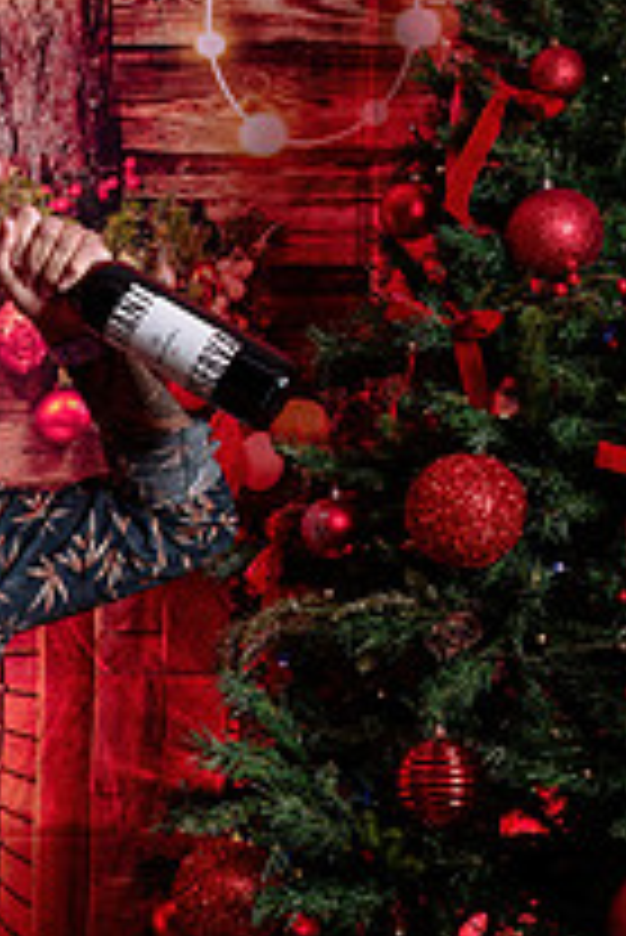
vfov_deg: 23.0
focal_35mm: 88
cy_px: 606
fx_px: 2291
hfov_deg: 14.2
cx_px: -414
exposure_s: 1/125
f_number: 4
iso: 500
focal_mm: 28
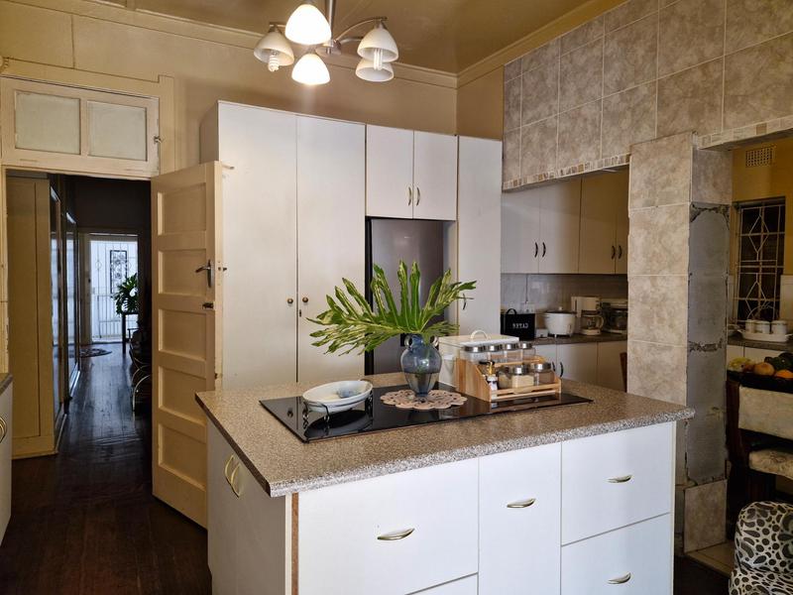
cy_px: 298
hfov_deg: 73.9
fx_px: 527
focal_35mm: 23
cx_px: 396
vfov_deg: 58.9
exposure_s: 1/100
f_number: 1.8
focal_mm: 5.54
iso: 200
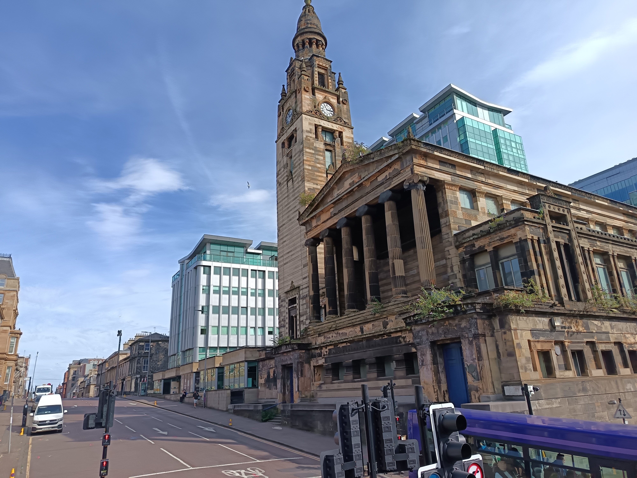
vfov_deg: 56.8
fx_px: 442
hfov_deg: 71.6
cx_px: 318
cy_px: 239
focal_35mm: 24
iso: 242
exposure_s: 1/900
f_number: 1.75
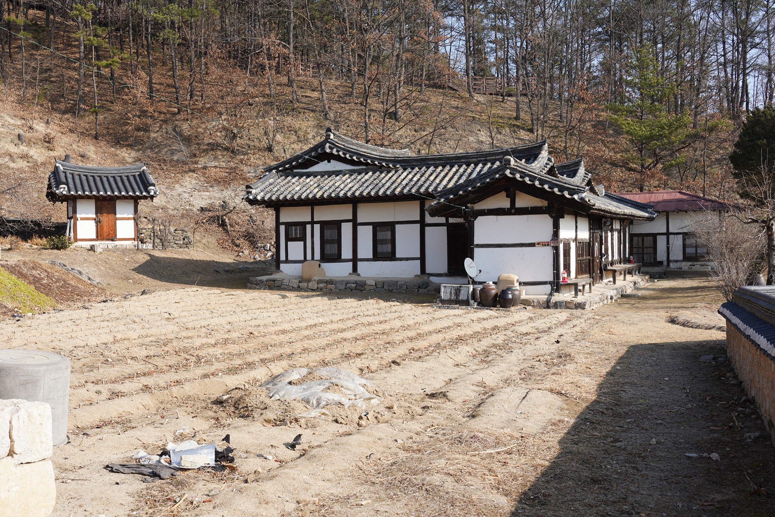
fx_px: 840
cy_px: 258
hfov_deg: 49.5
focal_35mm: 39
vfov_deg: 34.2
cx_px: 388
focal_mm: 39
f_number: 10
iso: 100
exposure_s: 1/100
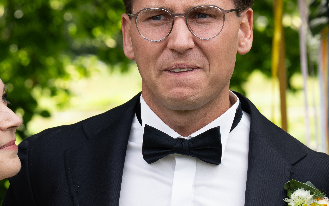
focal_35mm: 268
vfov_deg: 4.9
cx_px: -22
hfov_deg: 7.8
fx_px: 2403
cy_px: 143
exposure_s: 1/160
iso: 160
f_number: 5.6
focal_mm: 85
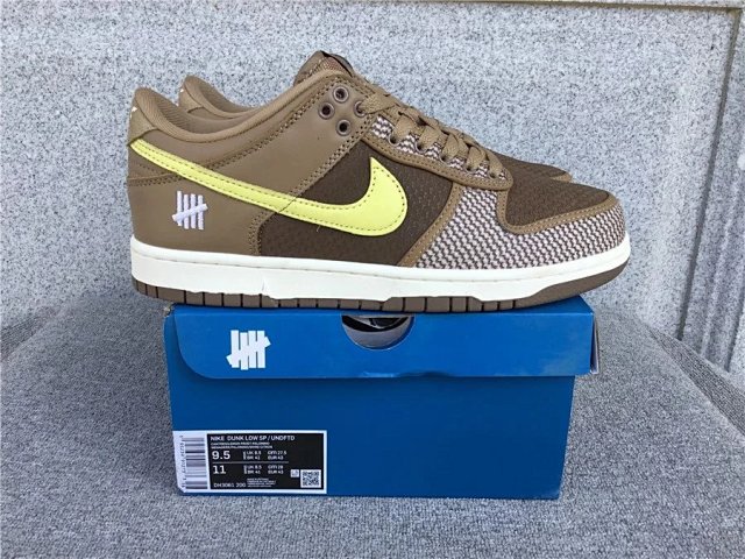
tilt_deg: -19.4
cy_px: 280
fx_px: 667
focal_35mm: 31
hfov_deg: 58.4
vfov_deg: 45.4
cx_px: 372
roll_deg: -1.2
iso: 25
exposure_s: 1/334
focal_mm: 3.3
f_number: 2.4
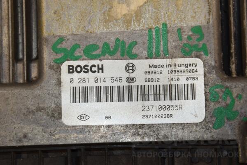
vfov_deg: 8.7
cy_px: 82
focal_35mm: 158
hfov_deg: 13.0
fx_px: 1081
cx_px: 124
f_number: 10
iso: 800
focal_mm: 105
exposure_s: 1/200
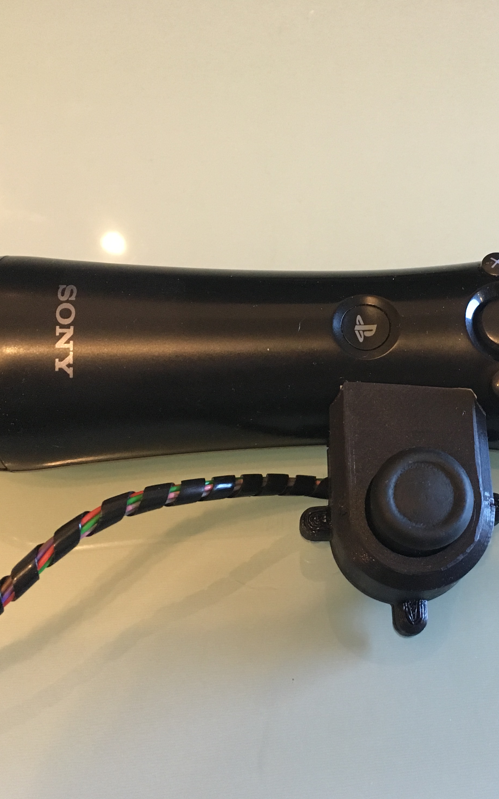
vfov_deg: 47.2
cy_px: 405
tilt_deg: -59.4
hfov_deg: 29.8
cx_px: 405
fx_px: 914
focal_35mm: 42
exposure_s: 1/33
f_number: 2.2
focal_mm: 4.15
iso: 250
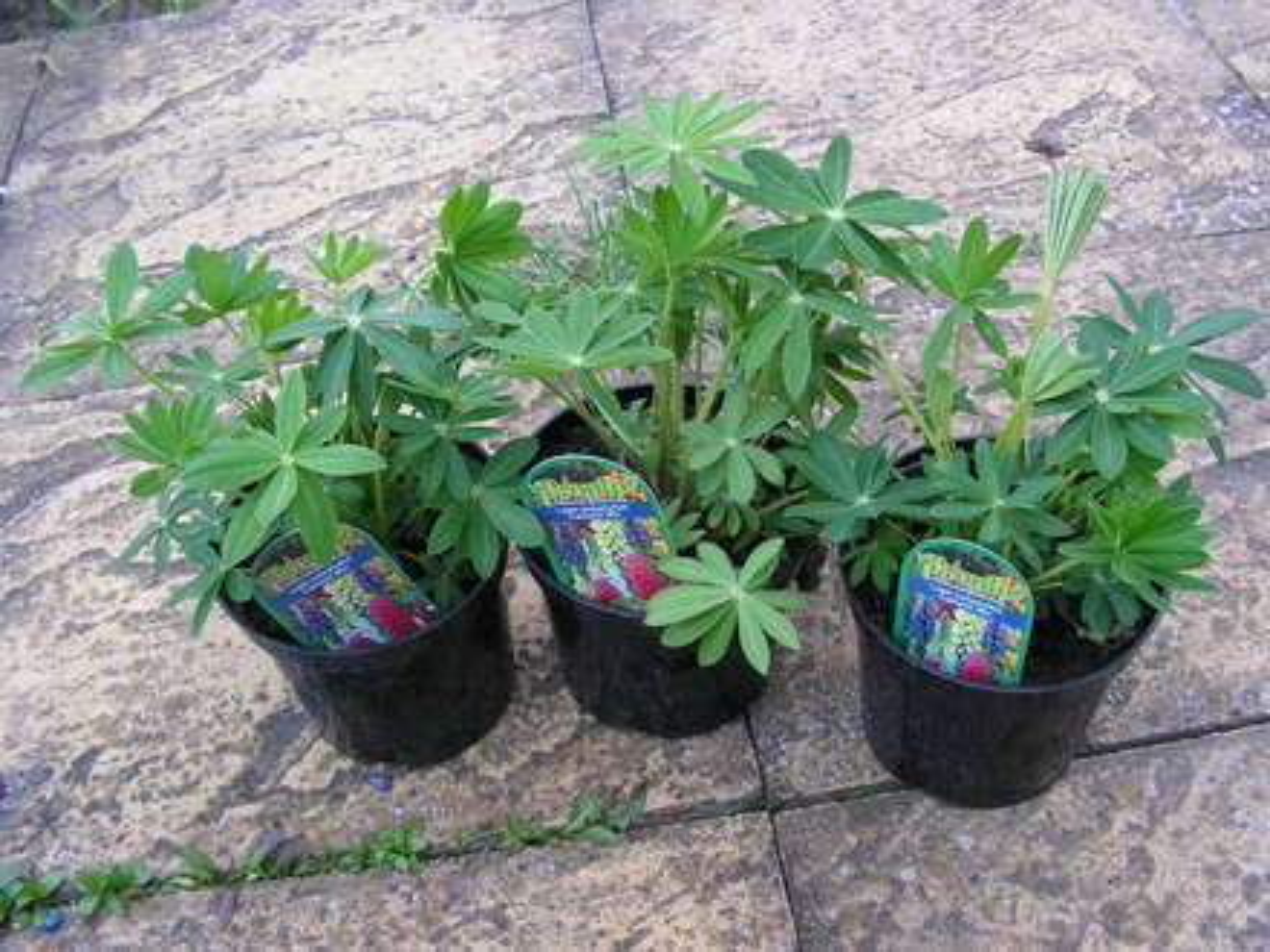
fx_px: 1321
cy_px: 476
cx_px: 635
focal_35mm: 36
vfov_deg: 39.7
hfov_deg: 51.4
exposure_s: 1/100
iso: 64
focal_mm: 6
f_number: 3.2
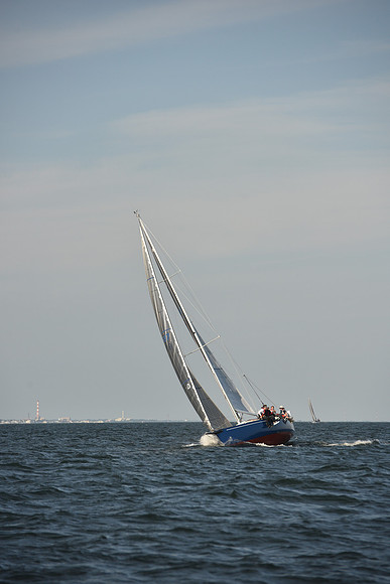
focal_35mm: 200
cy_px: 292
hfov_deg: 6.9
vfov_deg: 10.3
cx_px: 195
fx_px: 3248
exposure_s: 1/640
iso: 250
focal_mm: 200
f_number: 5.6
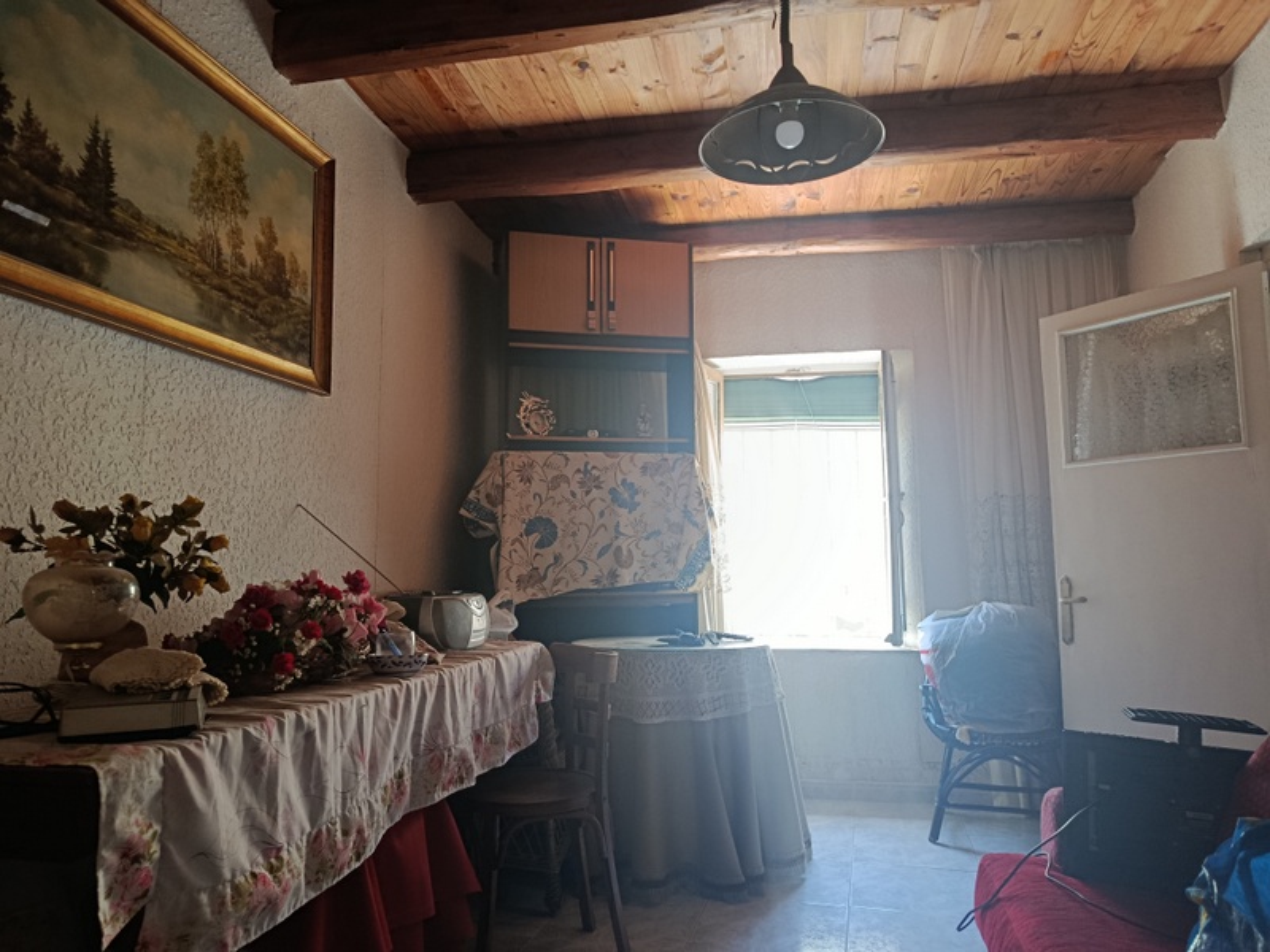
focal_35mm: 24
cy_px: 476
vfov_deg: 56.8
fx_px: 881
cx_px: 635
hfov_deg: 71.6
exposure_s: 1/100
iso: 689
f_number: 1.7
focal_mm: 5.24
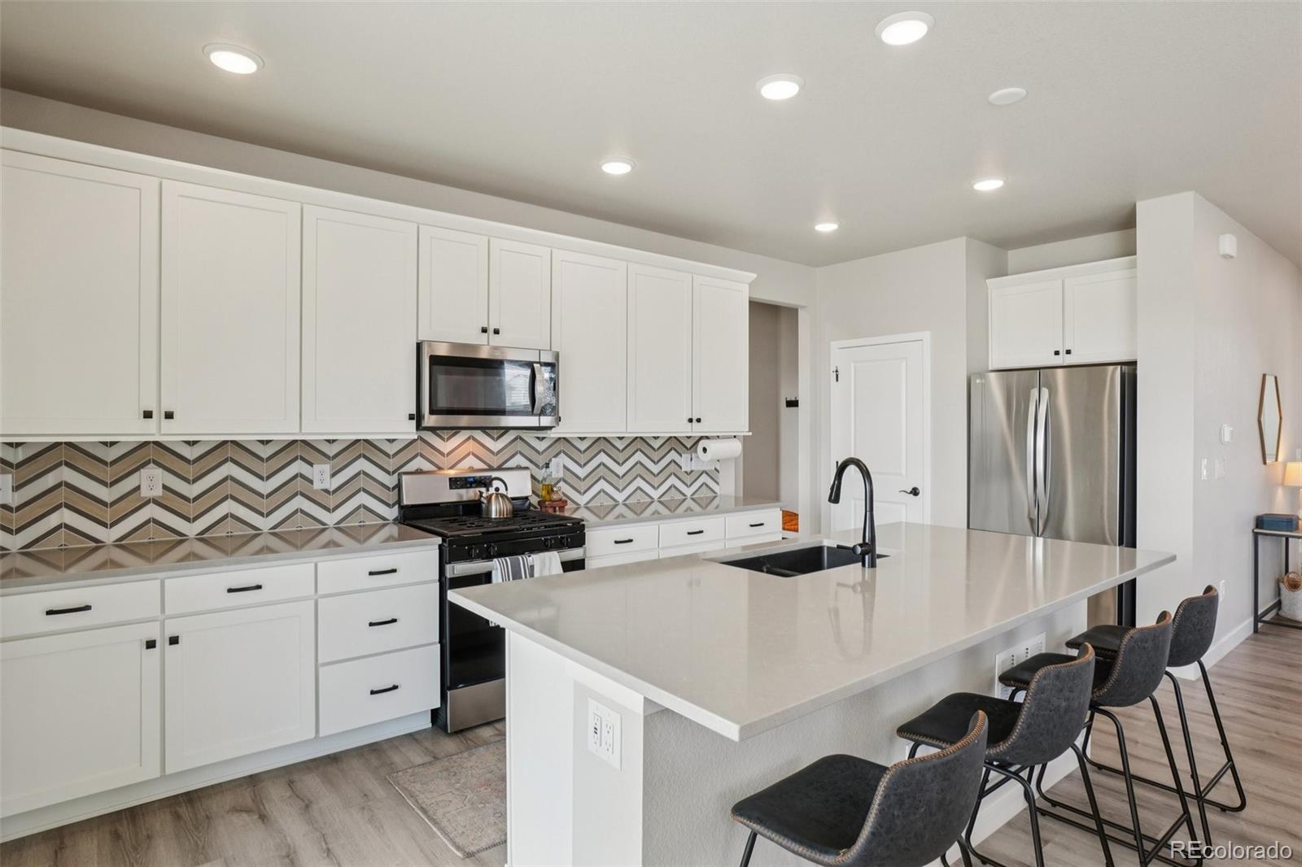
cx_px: 651
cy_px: 434
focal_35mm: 18
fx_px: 651
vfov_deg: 67.4
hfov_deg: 90.0
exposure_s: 1/60
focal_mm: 12
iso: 400
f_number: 8
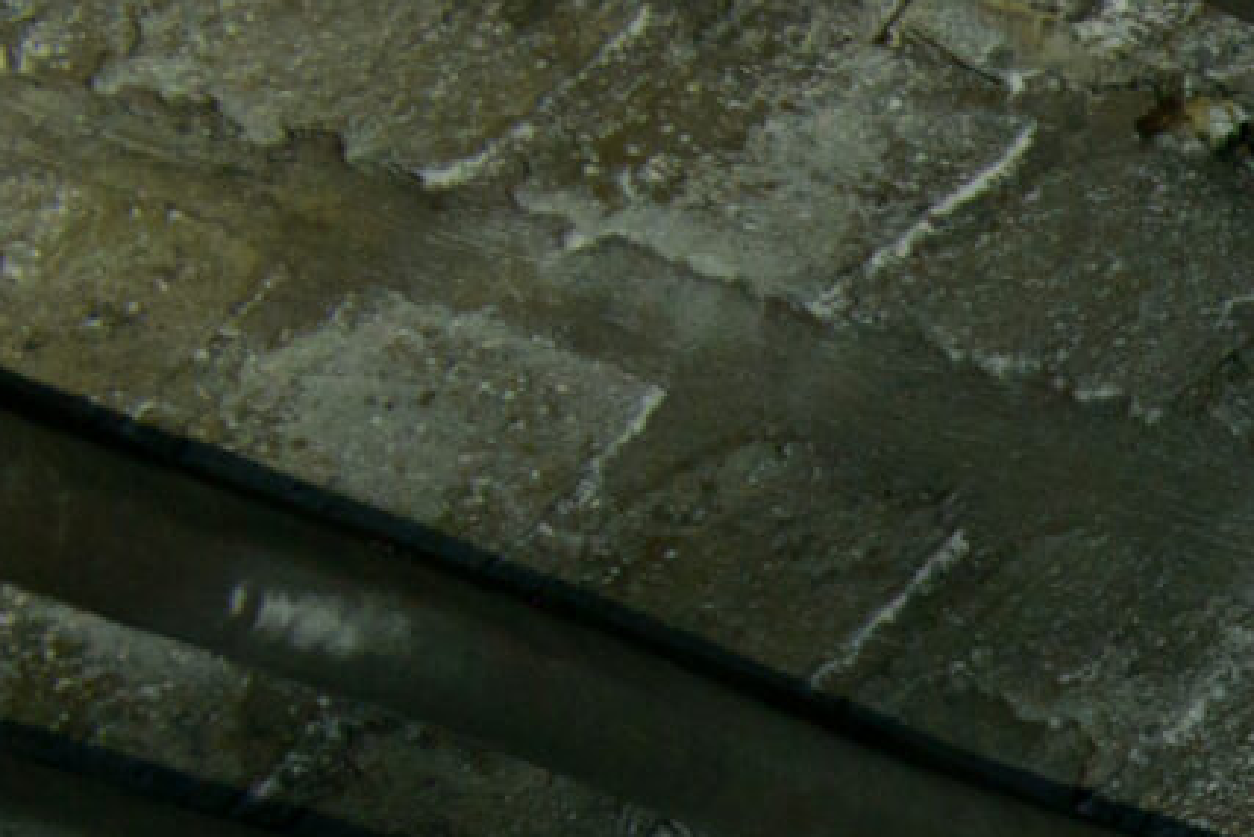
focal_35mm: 204
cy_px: 2084
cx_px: 3724
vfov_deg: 6.4
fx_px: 7108
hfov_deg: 8.5
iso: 320
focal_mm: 34
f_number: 10
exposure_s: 6
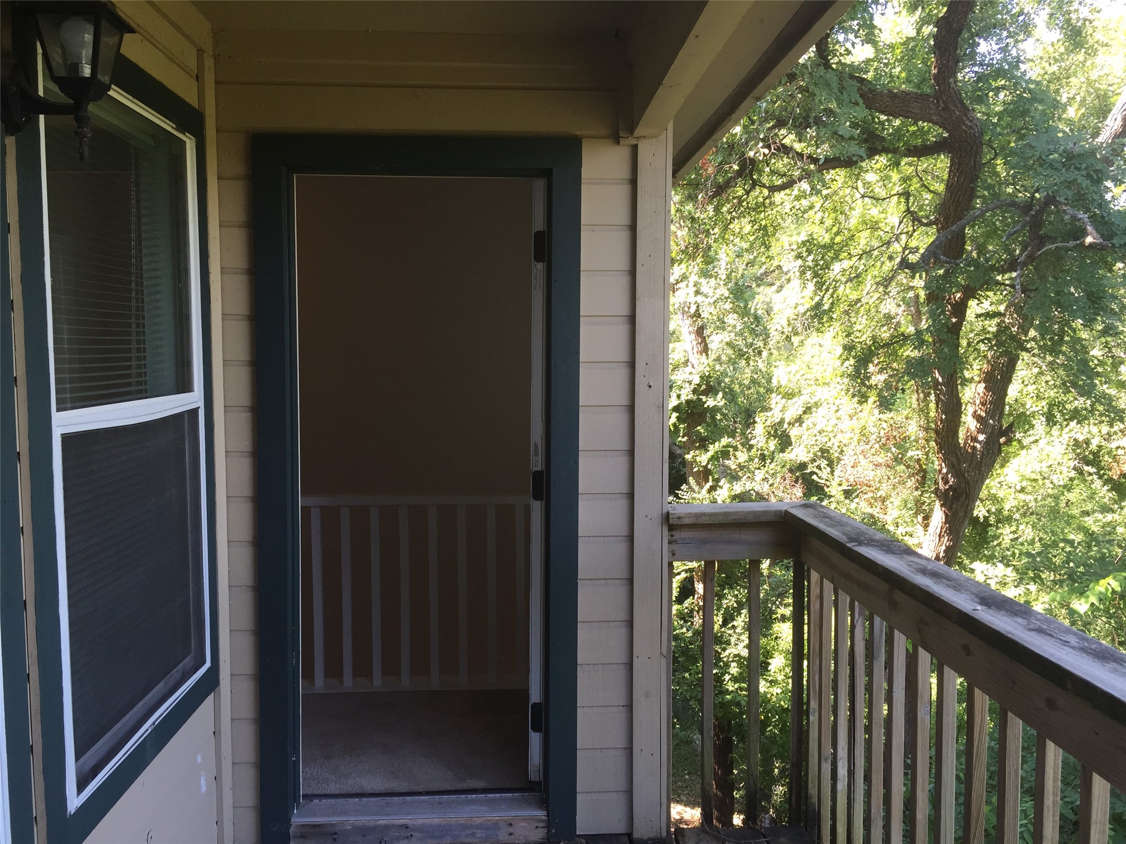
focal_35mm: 29
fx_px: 943
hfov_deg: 61.7
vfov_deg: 48.2
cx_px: 563
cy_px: 422
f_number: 2.2
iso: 50
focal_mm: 4.15
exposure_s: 1/120
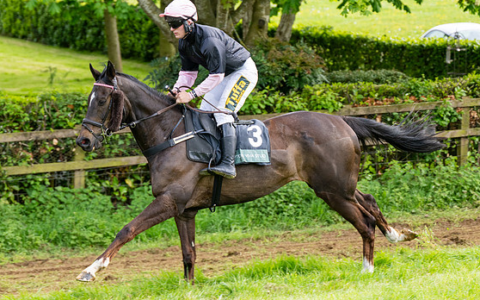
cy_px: 121
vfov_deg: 8.4
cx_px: 236
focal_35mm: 156
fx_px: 2039
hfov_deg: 13.4
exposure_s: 1/1000
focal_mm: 100
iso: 400
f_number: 4
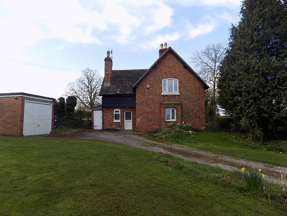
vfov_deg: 58.9
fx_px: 191
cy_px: 108
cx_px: 144
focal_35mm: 23
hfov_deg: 73.9
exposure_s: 1/400
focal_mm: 4
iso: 80
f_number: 3.1
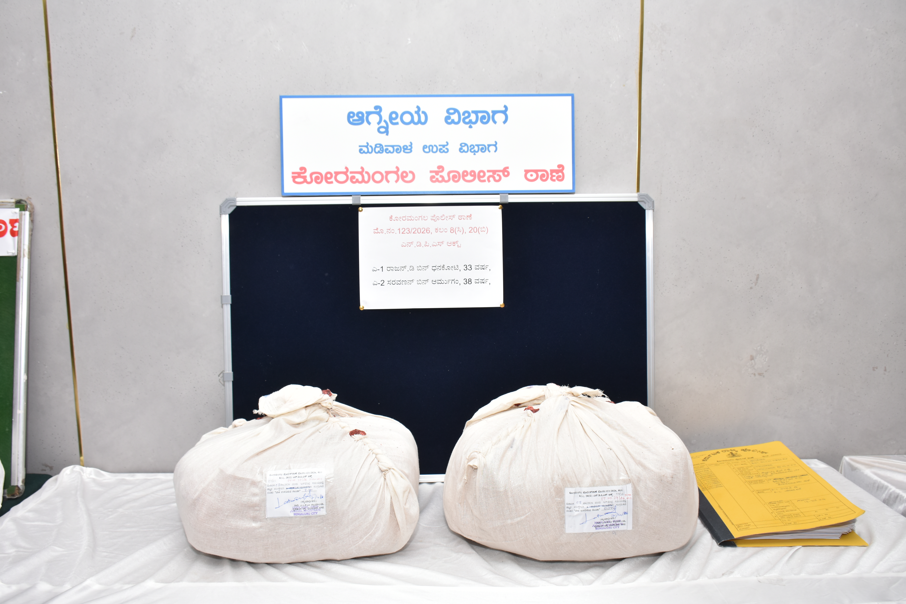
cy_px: 302
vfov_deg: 47.9
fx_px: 679
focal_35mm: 27
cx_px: 453
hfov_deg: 67.4
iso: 400
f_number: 6.7
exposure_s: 1/125
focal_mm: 18
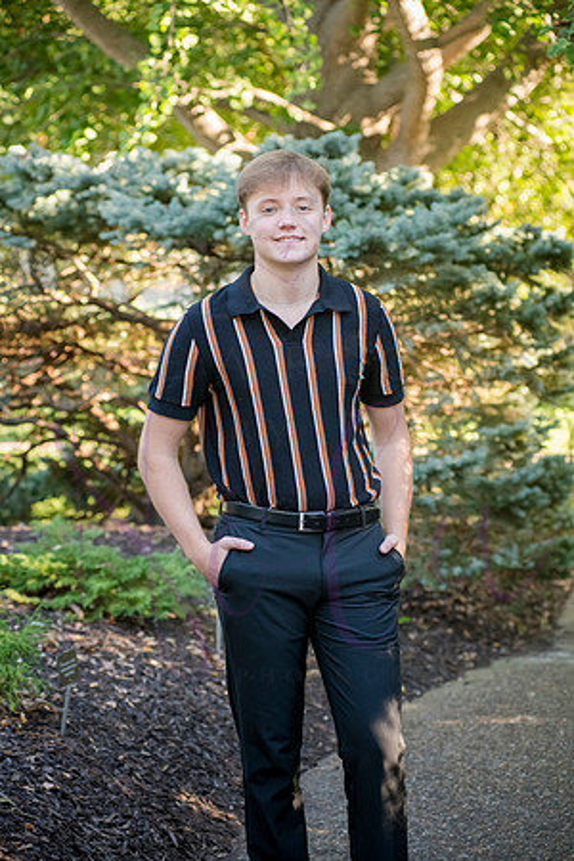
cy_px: 430
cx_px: 287
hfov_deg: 17.1
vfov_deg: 25.4
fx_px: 1913
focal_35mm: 80
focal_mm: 80
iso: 800
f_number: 4.5
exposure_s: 1/320
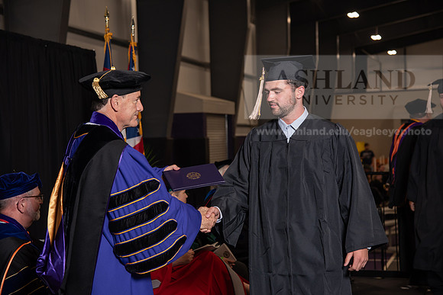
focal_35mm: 78
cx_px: 222
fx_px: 960
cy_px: 148
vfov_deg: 17.5
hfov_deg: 26.0
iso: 1000
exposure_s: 1/200
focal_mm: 78
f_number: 5
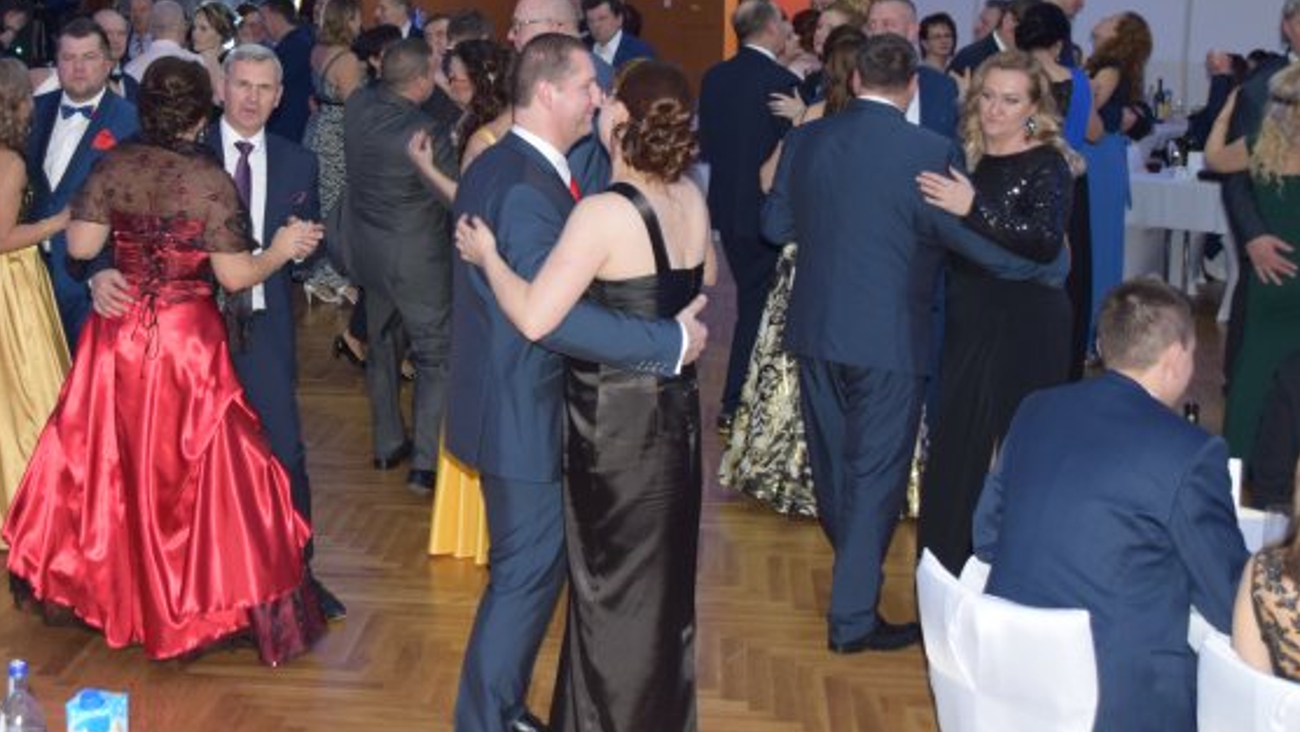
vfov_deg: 21.2
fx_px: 1931
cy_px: 165
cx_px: 426
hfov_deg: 36.8
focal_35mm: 56
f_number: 3.8
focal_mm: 22
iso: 800
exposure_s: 1/30
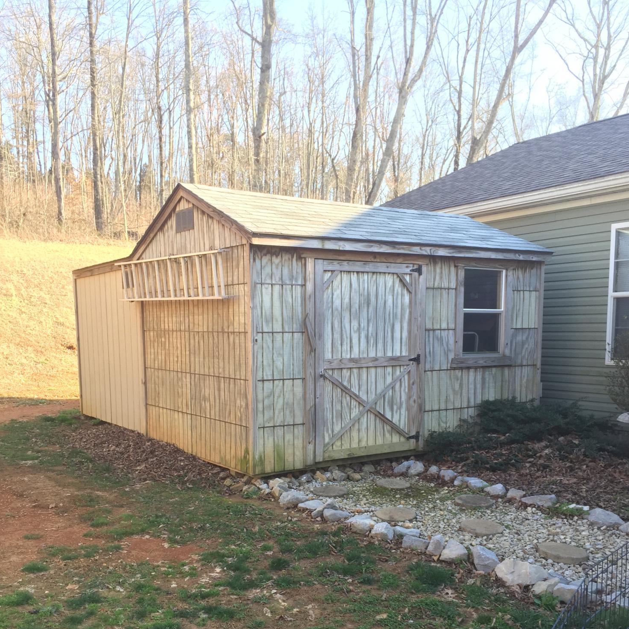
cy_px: 429
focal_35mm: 35
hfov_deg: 47.2
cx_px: 321
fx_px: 720
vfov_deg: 46.3
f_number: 2.2
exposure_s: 1/120
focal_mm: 4.15
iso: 32
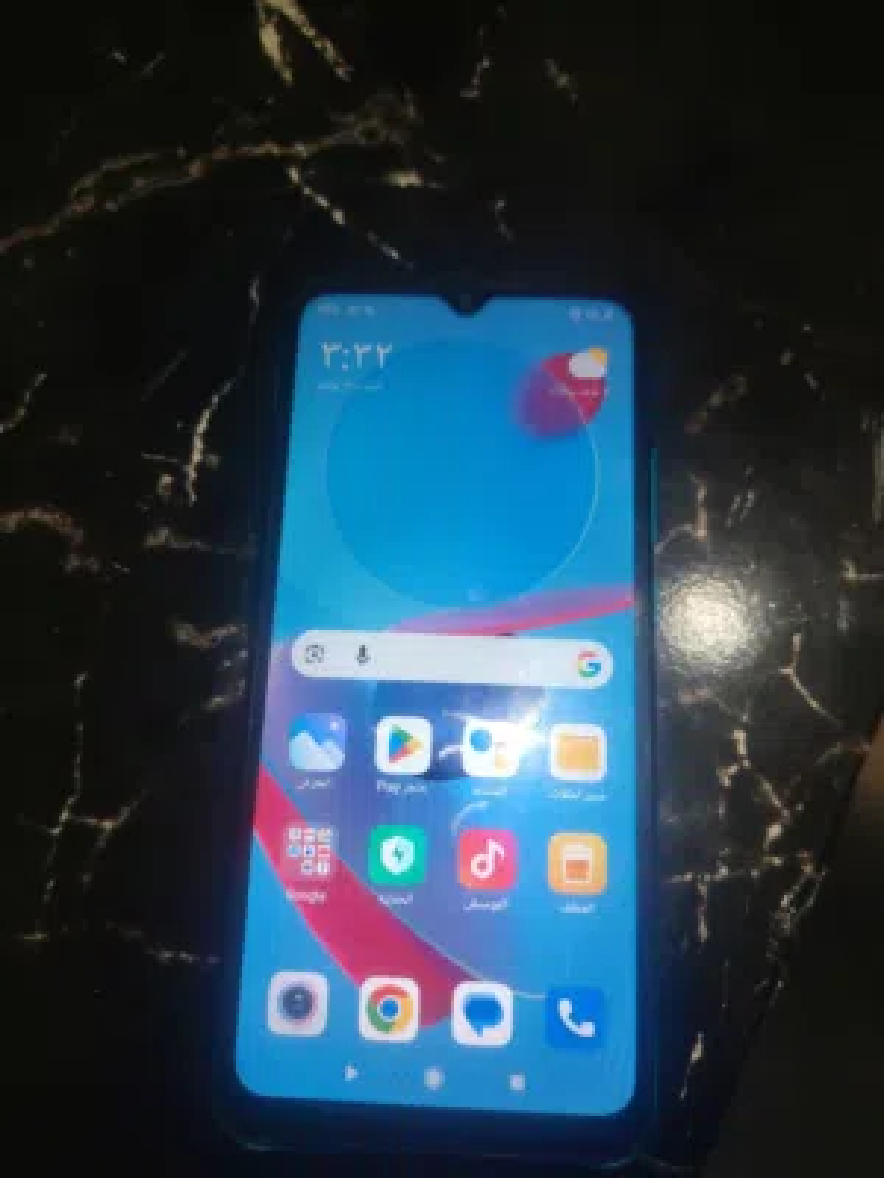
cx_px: 442
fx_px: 817
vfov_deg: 71.6
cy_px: 589
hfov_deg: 56.8
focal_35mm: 24
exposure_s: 1/50
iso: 363
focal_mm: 5.25
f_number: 1.75
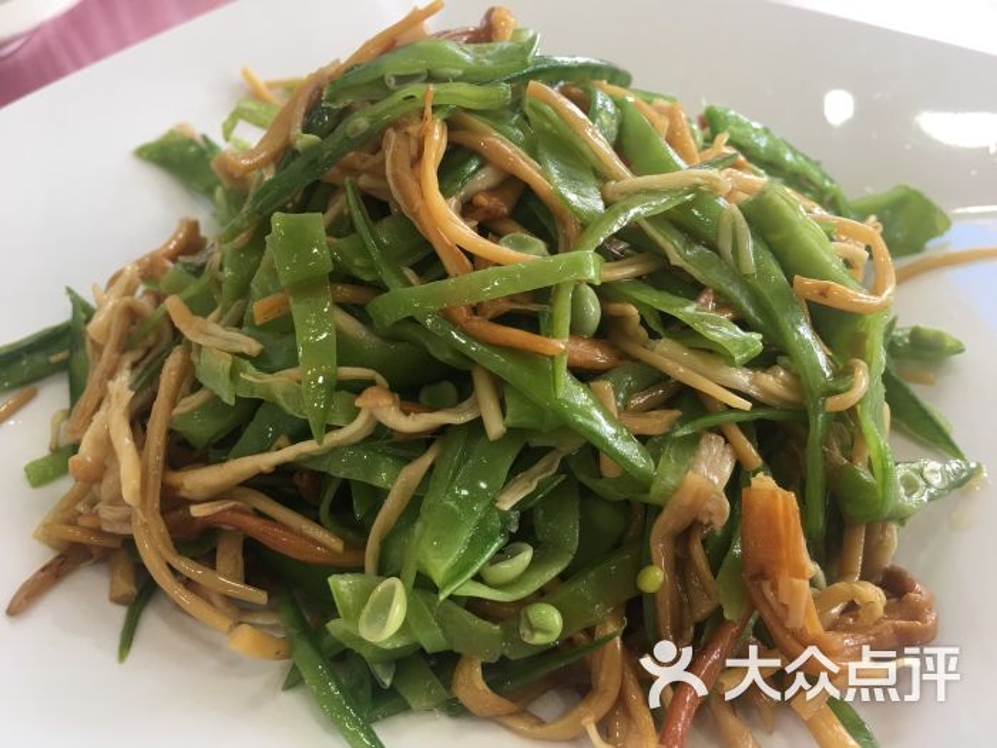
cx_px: 498
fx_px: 835
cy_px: 374
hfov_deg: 61.7
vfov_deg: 48.2
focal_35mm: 29
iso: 32
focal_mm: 4.15
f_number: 2.2
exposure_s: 1/33
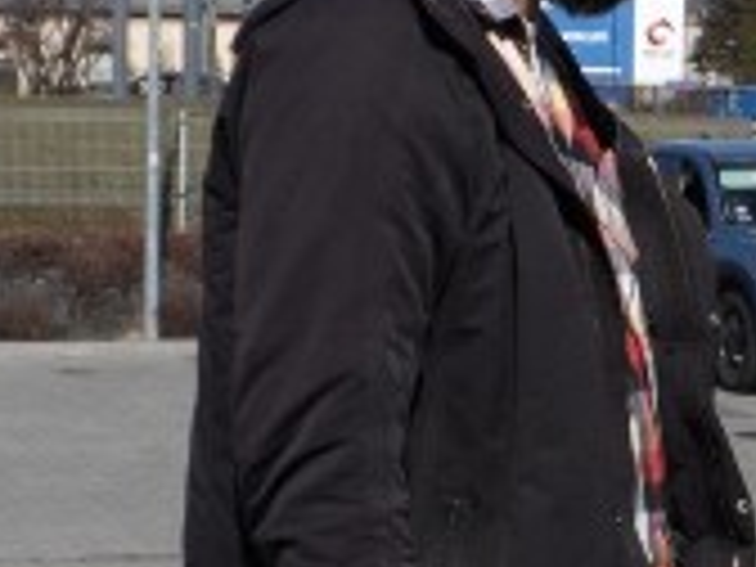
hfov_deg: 13.7
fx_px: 3079
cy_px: 356
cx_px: 842
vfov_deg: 10.5
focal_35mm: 141
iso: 80
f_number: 5.6
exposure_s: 1/500
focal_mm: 8.7
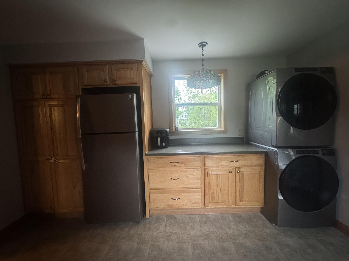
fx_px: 141
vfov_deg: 85.7
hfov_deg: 102.1
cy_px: 130
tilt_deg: -4.2
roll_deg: +1.3
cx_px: 174
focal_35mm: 14
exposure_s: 1/60
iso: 640
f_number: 2.2
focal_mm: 2.22
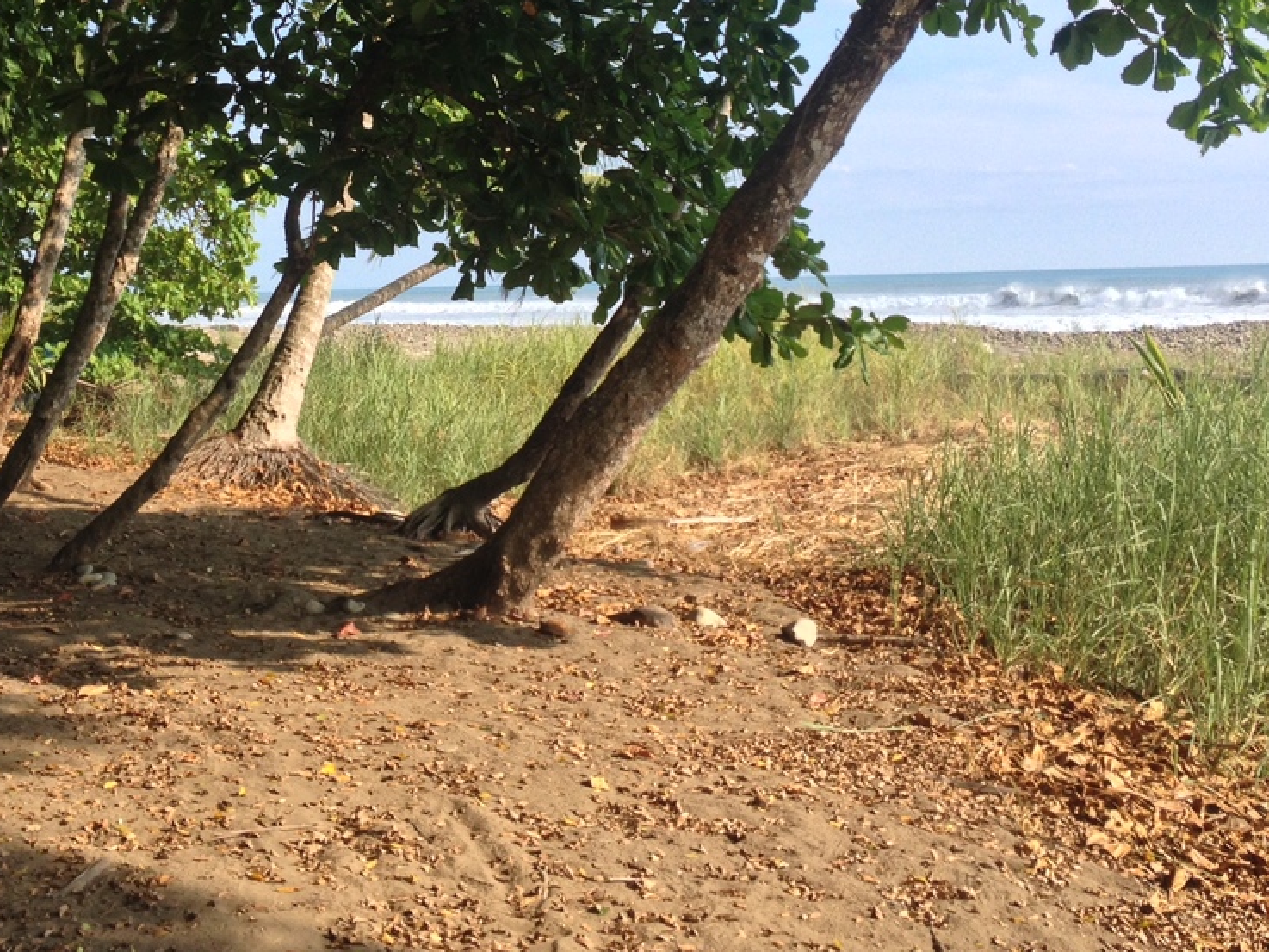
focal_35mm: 57
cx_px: 484
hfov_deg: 33.6
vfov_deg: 25.3
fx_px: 2090
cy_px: 200
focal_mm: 4.28
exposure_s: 1/849
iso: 50
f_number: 2.4
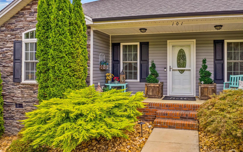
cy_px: 66
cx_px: 149
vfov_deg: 44.4
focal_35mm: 28
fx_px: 185
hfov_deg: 65.7
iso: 100
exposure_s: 1/730
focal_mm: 8.38
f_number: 2.8
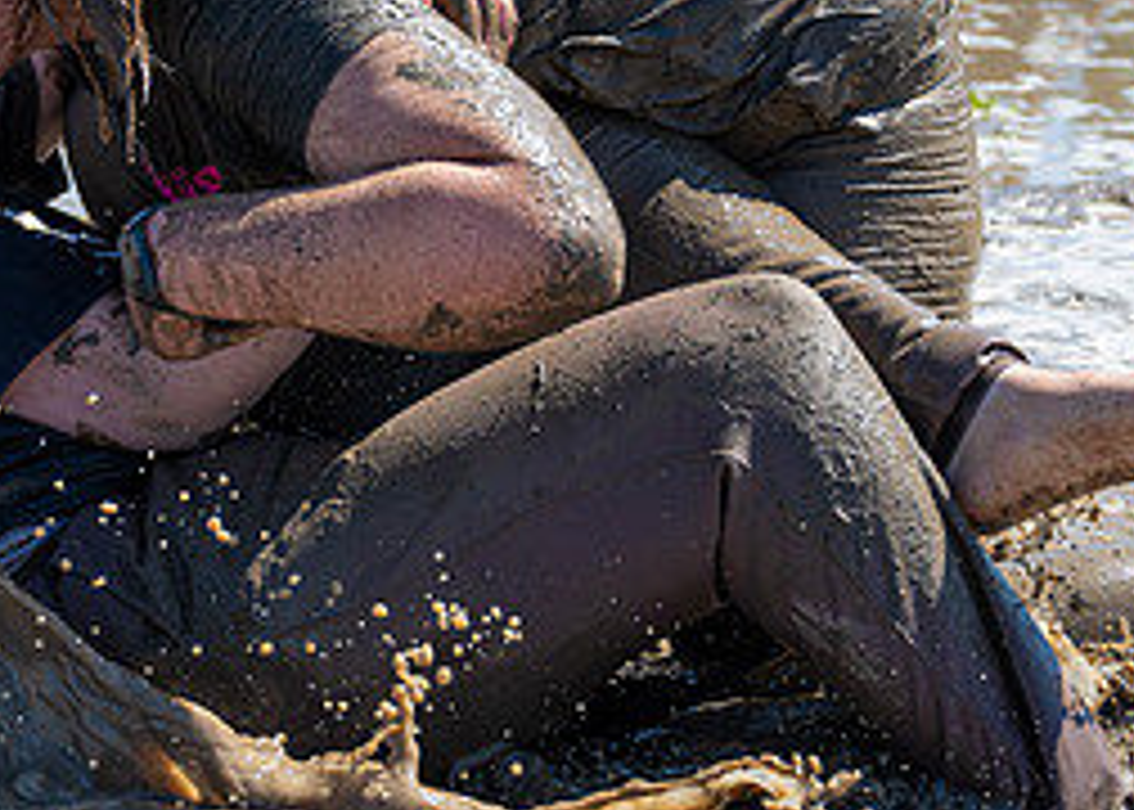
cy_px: 321
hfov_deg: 17.2
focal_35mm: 115
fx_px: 3704
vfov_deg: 12.5
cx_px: 123
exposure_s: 1/1000
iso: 100
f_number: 4
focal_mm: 47
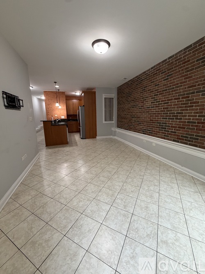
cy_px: 137
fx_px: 111
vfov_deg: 102.1
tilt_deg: -10.6
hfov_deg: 85.7
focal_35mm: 14
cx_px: 102
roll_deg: +0.8
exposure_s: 1/60
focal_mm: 2.22
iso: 200
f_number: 2.2
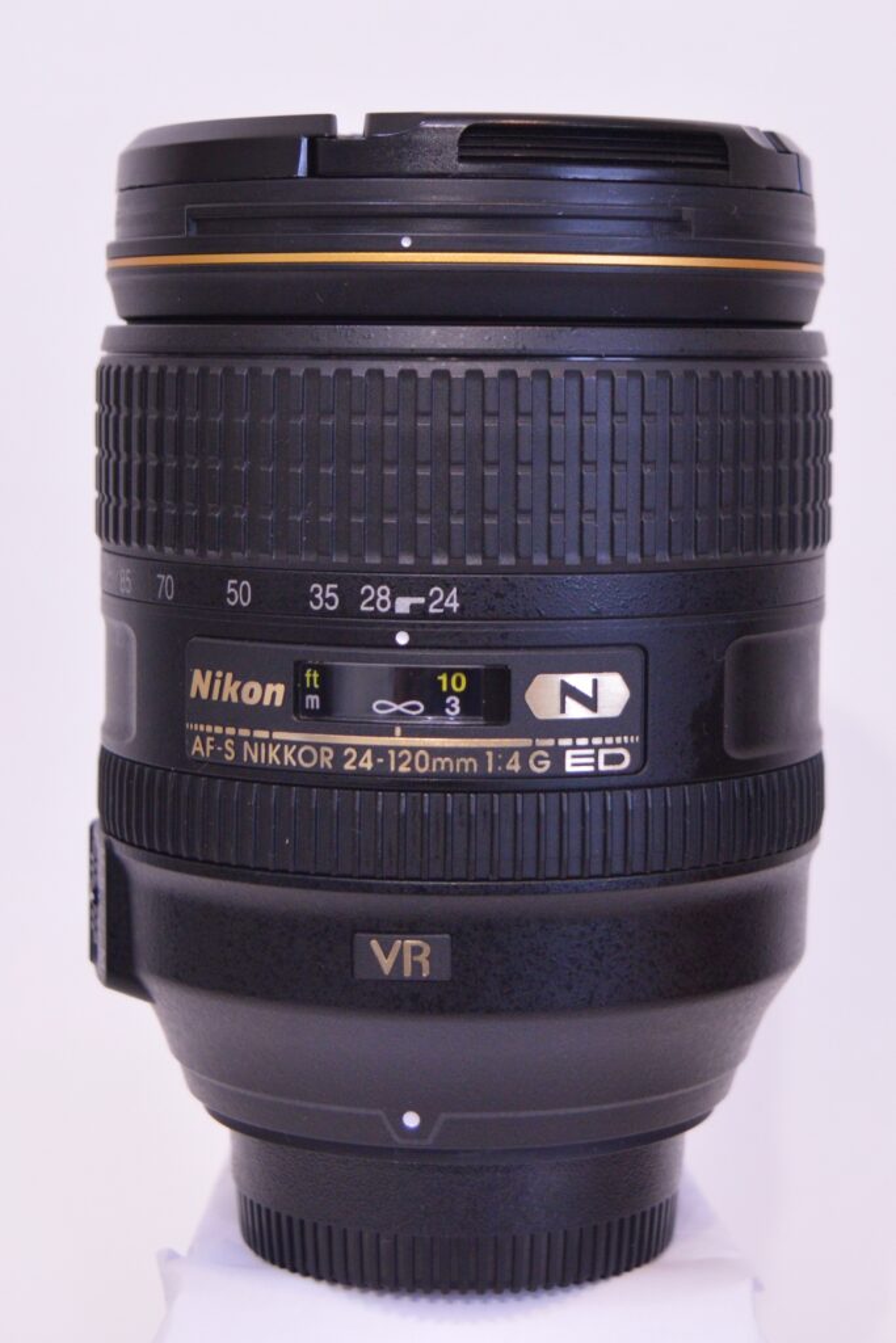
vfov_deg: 46.4
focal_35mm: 42
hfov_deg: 31.9
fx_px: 1567
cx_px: 448
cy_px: 672
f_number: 4.5
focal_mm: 28
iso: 720
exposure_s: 1/50
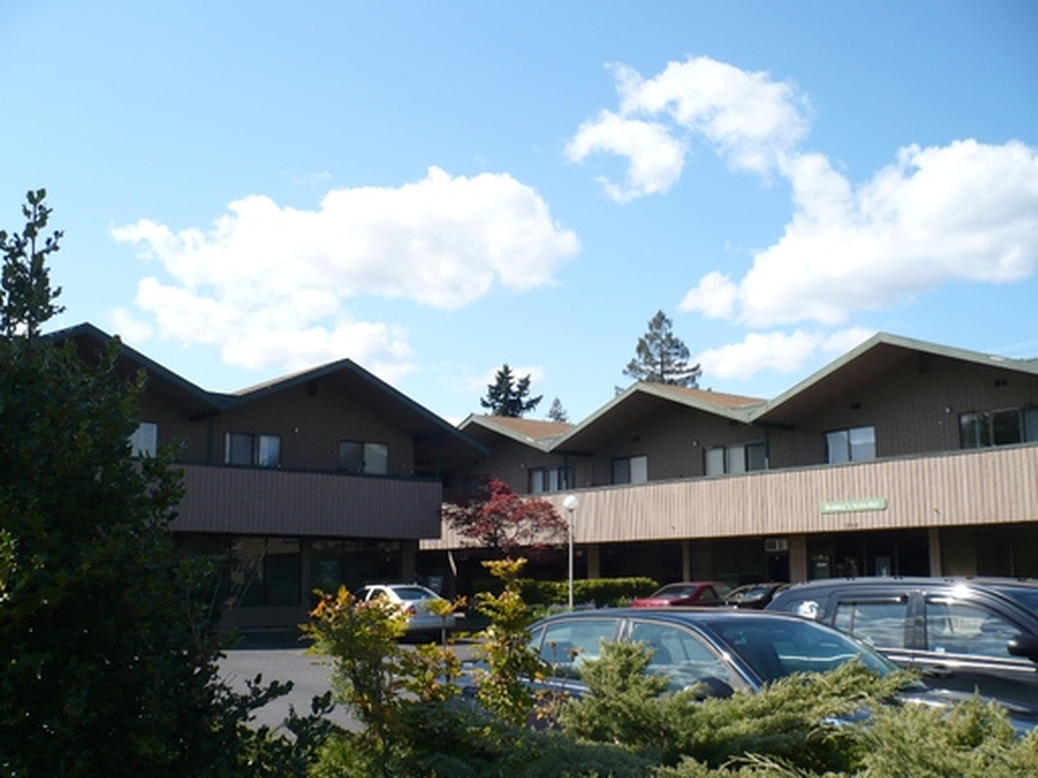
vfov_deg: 40.7
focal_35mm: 35
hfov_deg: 52.6
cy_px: 389
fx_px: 1050
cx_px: 519
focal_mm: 5.8
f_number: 8
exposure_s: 1/160
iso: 100
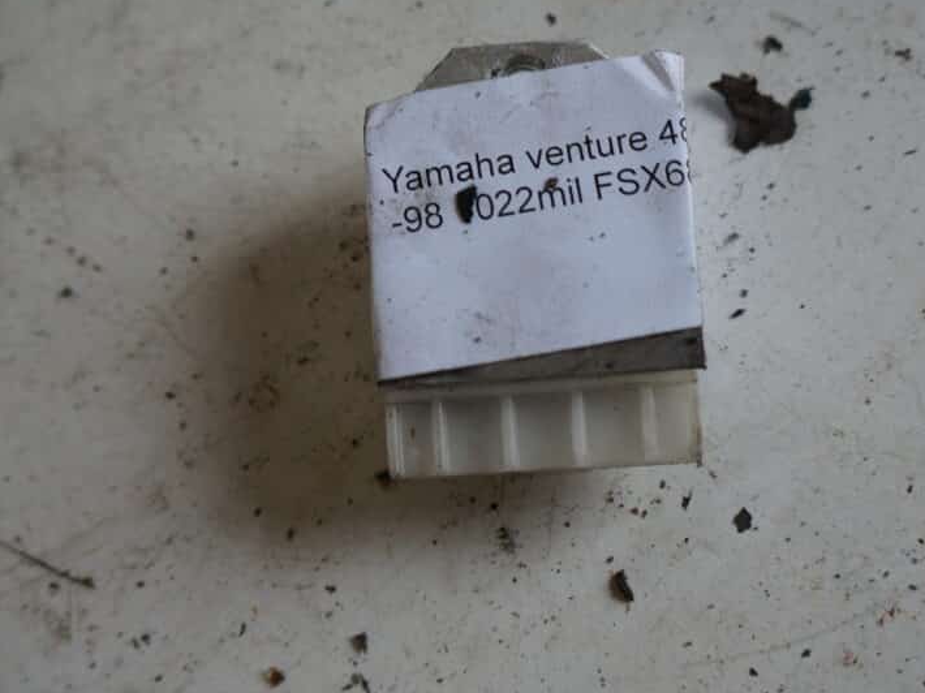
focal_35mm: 44
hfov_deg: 43.2
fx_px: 1167
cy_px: 326
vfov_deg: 33.1
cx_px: 520
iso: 320
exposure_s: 1/160
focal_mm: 21
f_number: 4
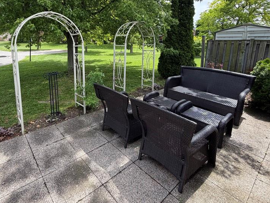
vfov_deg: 64.0
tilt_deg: -9.3
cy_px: 65
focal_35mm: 20
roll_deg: -0.6
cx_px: 104
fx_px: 156
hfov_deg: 80.5
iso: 50
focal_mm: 2.22
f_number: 2.2
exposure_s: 1/502
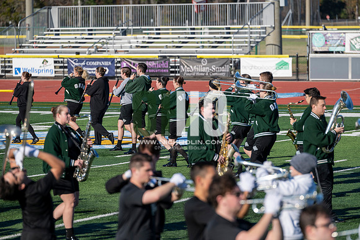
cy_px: 120
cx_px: 180
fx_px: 2000
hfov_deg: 10.3
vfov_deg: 6.9
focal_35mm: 200
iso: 160
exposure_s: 1/2000
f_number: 4
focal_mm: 200
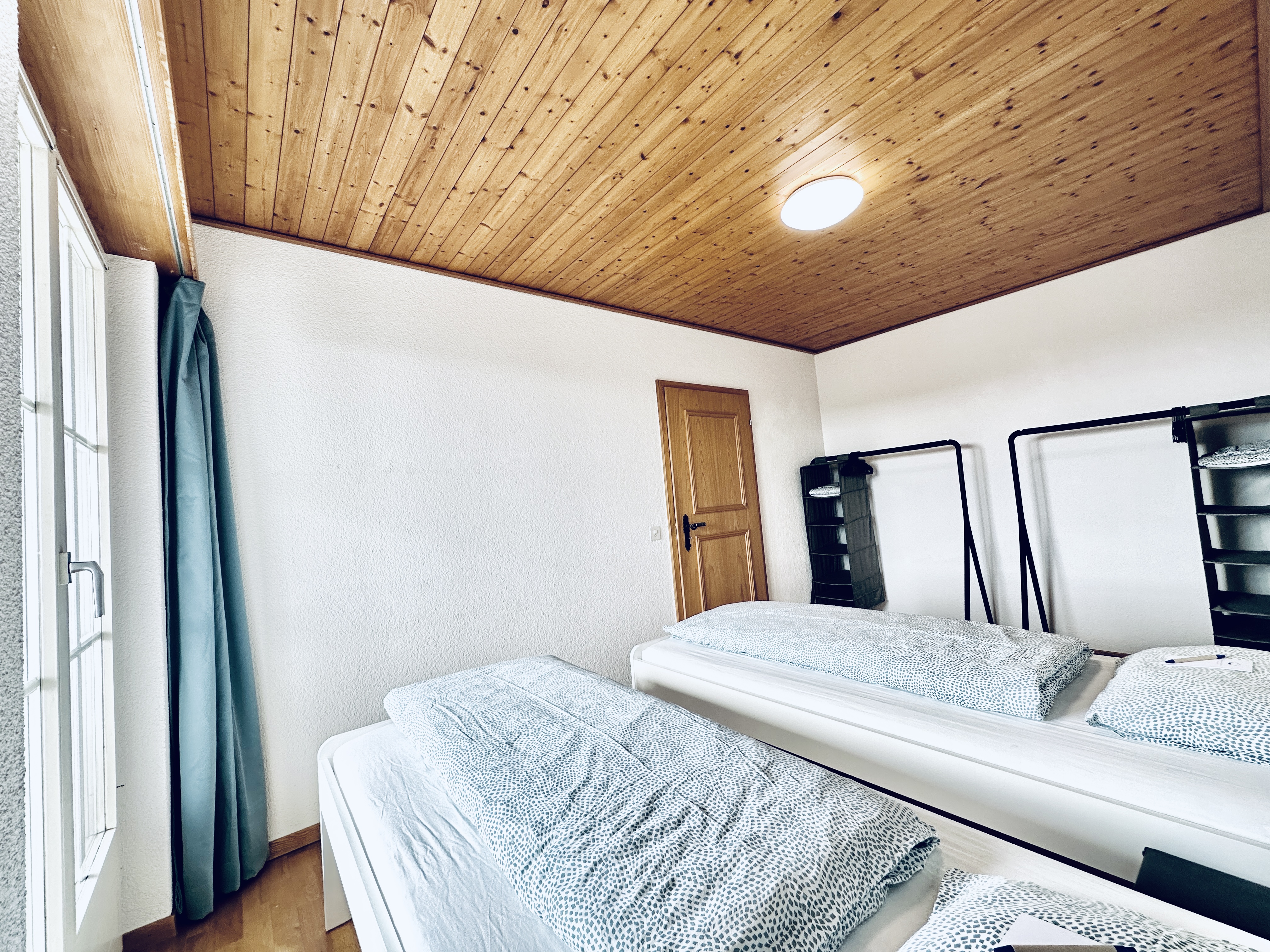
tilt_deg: +2.5
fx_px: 514
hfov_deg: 102.1
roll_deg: +4.6
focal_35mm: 14
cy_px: 476
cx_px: 635
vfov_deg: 85.7
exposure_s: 1/99
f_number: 2.2
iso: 80
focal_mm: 2.22
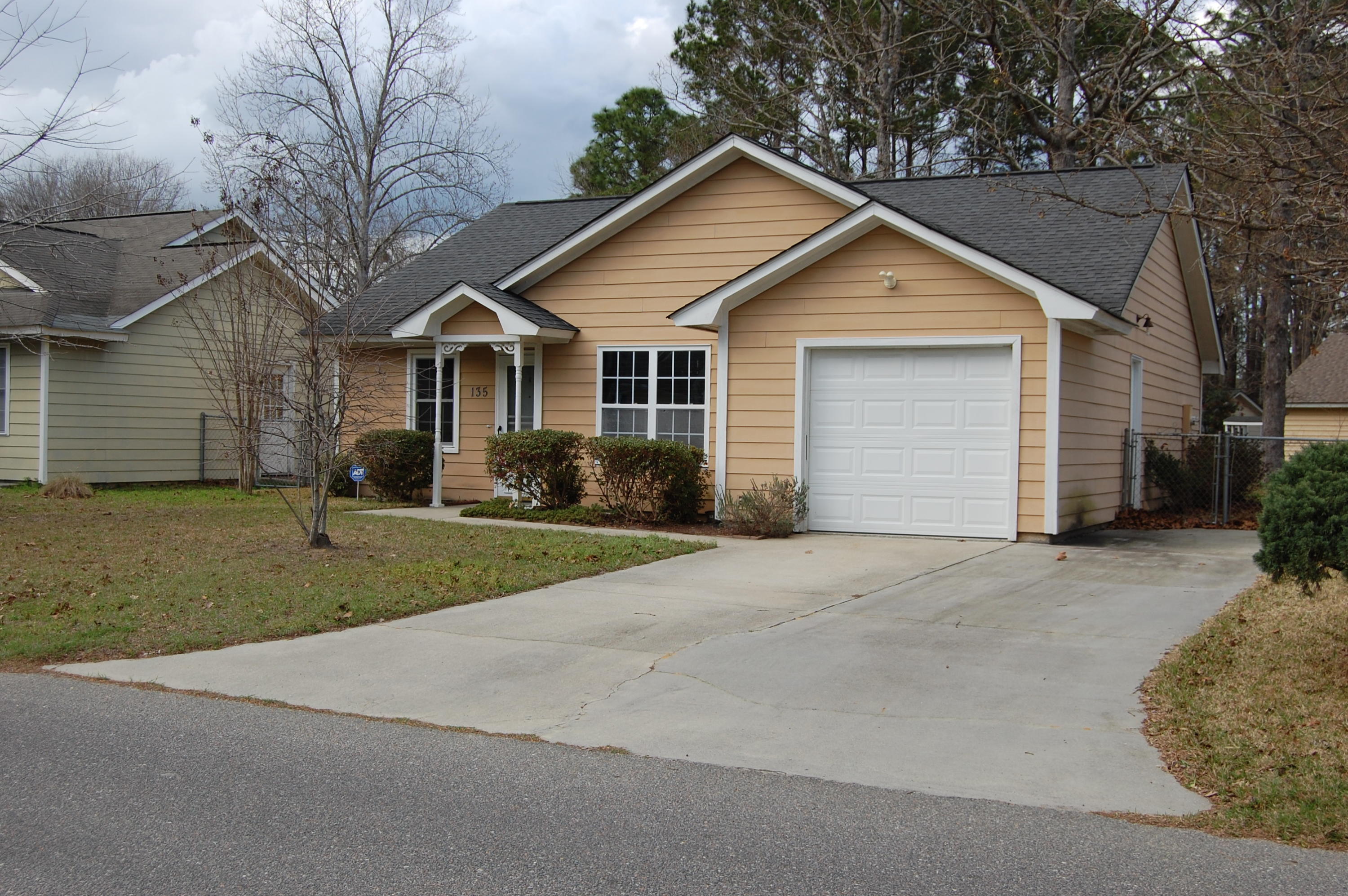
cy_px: 448
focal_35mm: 39
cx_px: 674
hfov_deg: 49.6
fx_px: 1459
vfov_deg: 34.1
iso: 200
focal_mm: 26
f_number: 7.1
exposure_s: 1/200
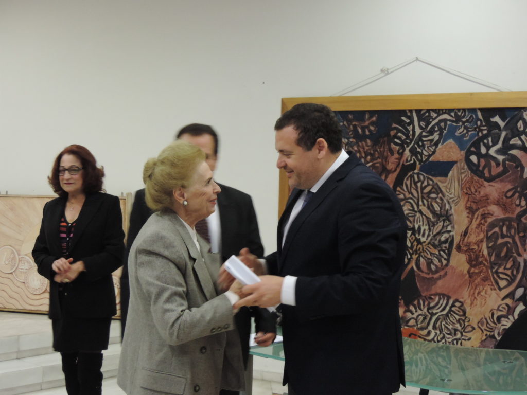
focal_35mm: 60
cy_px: 198
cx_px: 264
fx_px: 913
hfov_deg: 32.2
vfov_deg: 24.4
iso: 800
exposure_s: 1/15
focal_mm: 10.7
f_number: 3.7
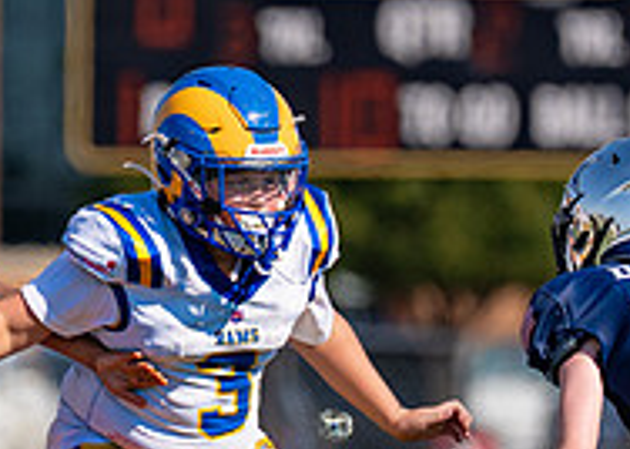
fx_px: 18952
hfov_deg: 1.9
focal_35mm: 1060
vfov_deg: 1.4
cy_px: 253
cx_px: 256
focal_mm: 200
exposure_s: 1/2500
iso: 100
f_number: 2.8
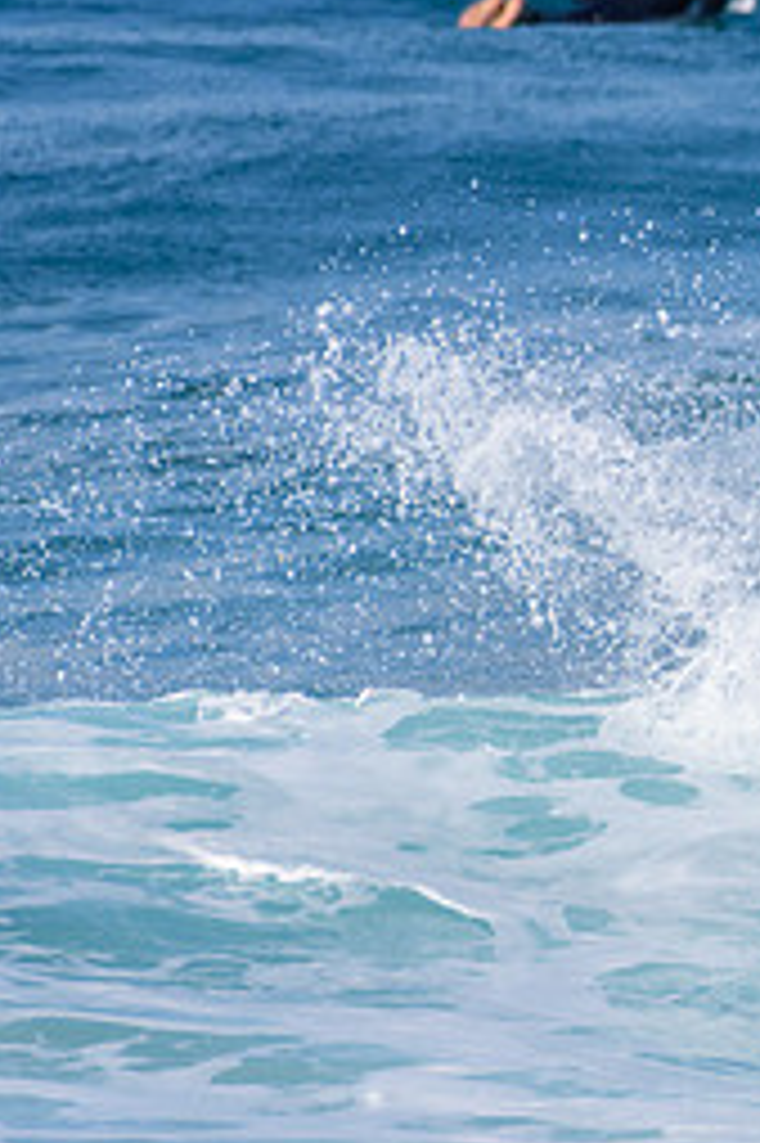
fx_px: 54315
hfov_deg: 0.8
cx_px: 1300
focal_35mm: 1713
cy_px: 547
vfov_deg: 1.2
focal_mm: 500
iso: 250
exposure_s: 1/2000
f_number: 5.6
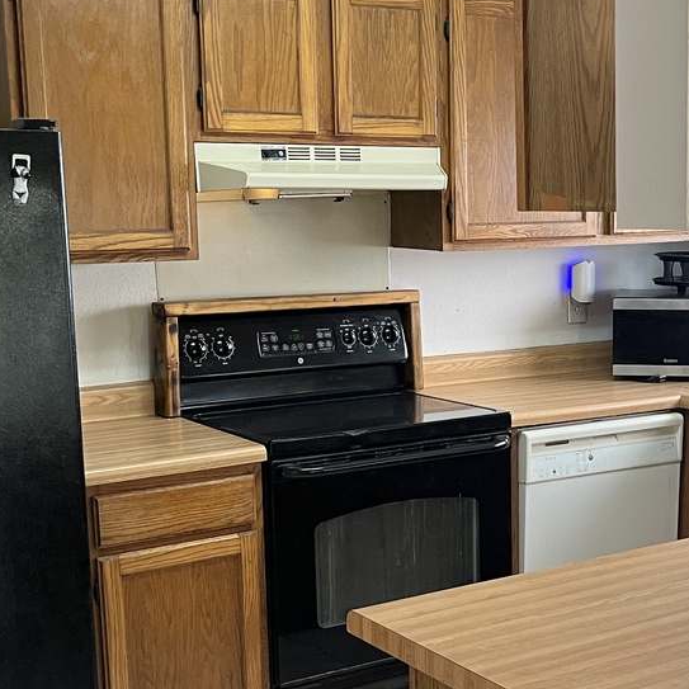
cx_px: 535
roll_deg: +0.3
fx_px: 1374
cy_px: 421
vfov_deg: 28.1
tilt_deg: -10.6
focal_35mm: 61
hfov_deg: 27.7
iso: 160
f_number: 1.6
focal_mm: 5.1
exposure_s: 1/60
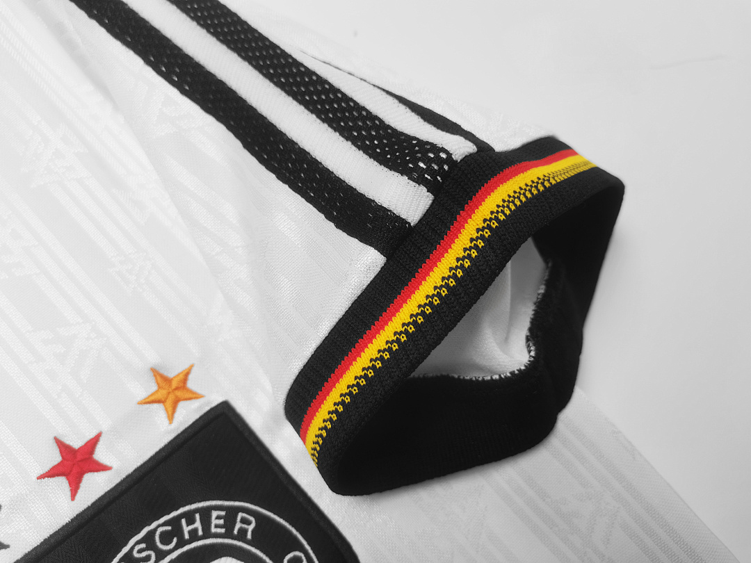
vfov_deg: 53.1
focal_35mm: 26
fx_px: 564
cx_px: 376
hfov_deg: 67.3
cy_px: 282
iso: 100
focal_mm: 5.58
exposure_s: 1/120
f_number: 1.8
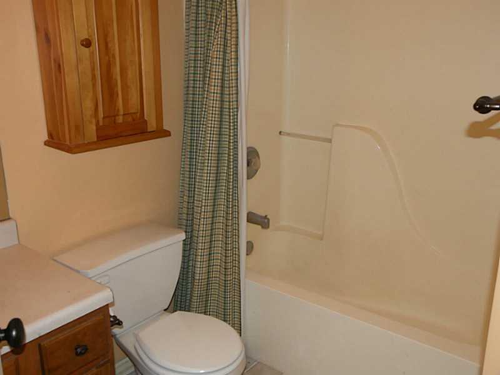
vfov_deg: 42.9
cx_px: 250
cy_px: 188
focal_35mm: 33
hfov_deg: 55.4
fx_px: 477
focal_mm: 5.8
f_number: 3.2
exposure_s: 1/40
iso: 64
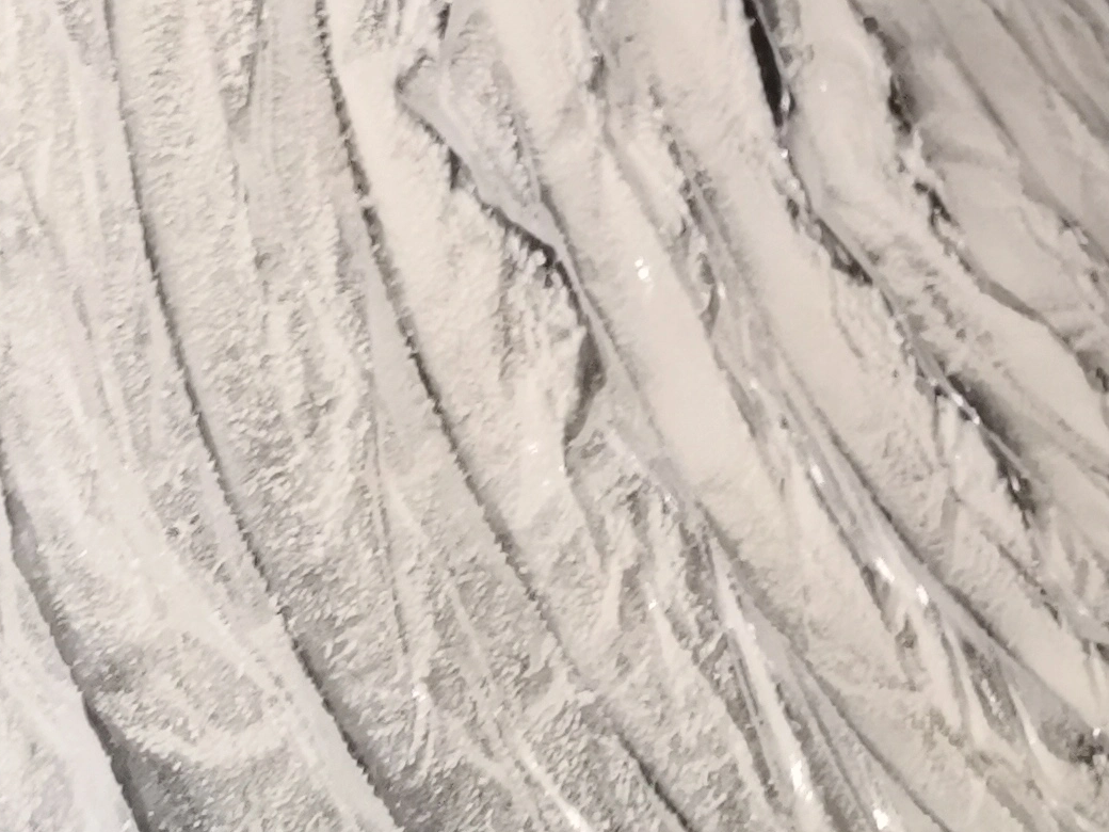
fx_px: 3300
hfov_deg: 18.3
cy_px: -385
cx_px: 1229
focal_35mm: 103
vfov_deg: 13.6
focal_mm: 3.95
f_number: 1.6
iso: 800
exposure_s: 1/17.1
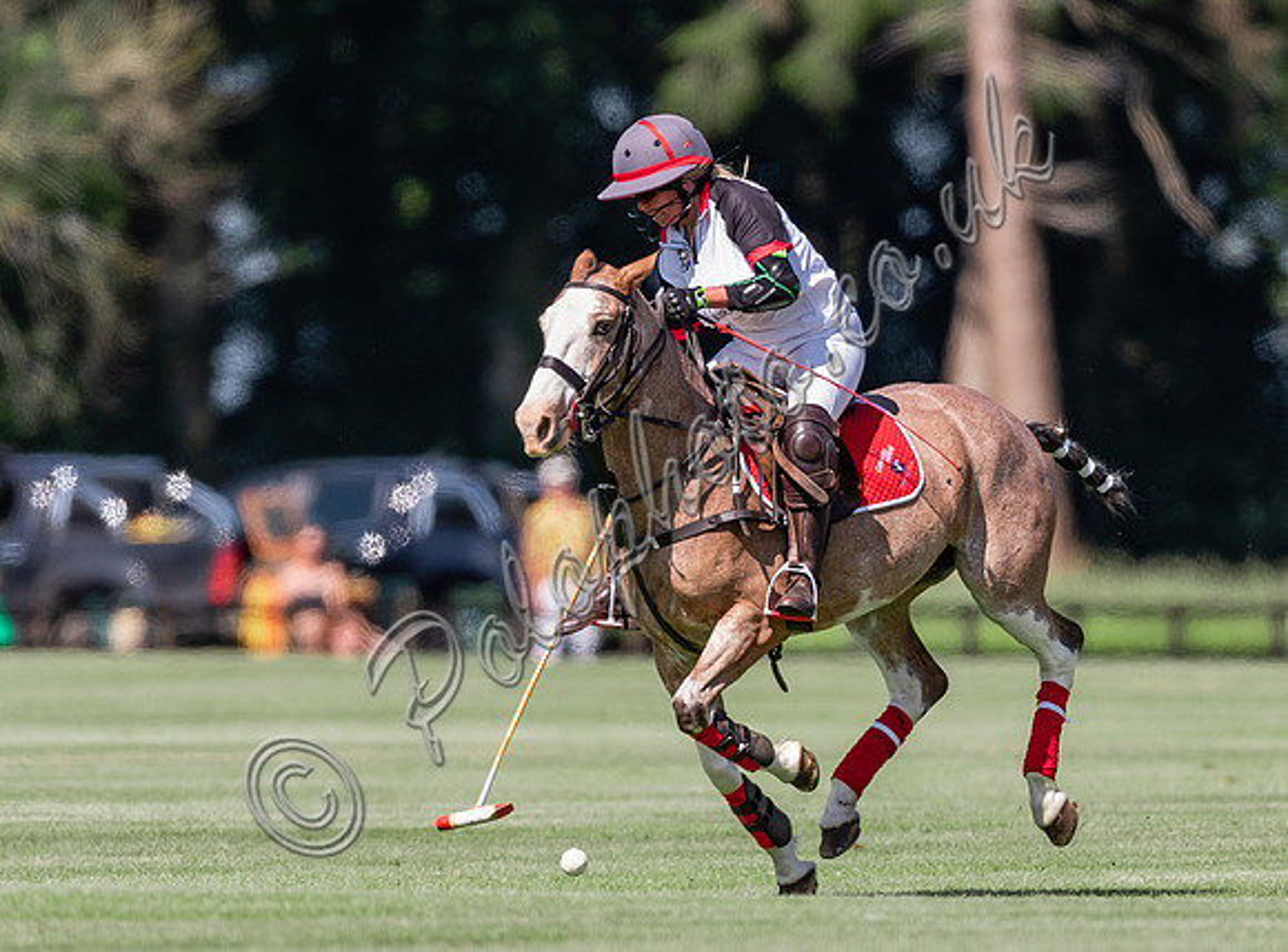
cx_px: 801
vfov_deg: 1.4
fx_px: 38261
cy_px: 513
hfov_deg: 1.9
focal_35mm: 1033
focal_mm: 500
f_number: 4
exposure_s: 1/3200
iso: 400
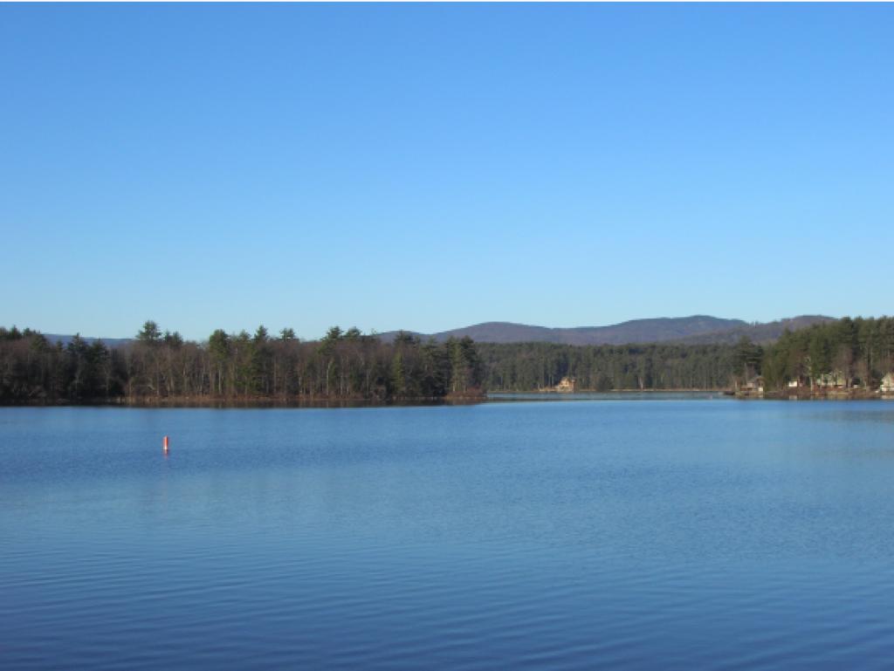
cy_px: 336
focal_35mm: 50
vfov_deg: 29.1
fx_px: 1292
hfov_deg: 38.2
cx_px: 447
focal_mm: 8.4
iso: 50
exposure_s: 1/244
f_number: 5.6
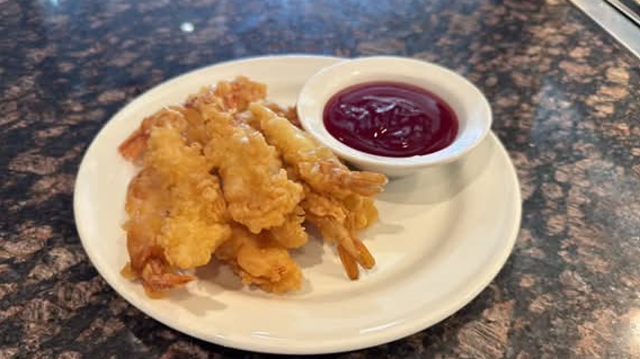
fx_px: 458
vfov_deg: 42.6
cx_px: 311
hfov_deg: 69.9
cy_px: 215
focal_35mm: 27
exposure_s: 1/60
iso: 80
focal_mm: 6.76
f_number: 1.78
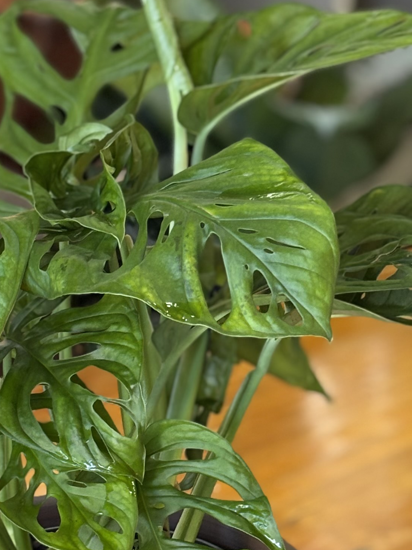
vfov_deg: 13.6
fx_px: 2285
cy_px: 460
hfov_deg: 10.3
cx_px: 101
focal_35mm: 144
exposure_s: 1/40
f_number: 1.6
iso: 125
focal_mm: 5.96
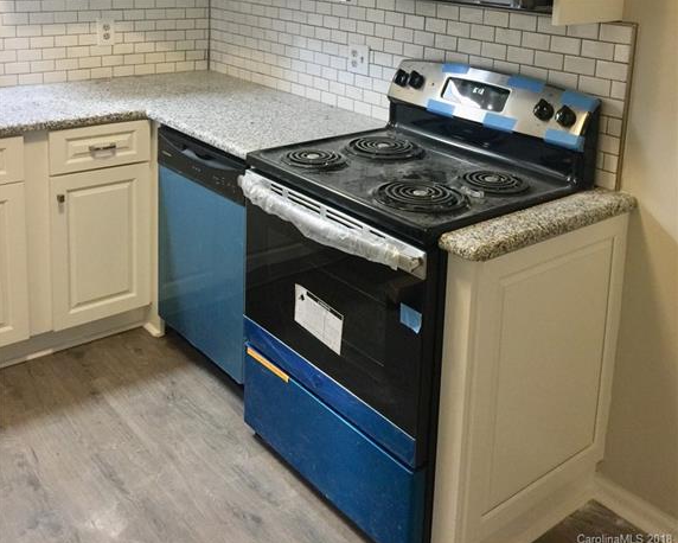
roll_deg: -2.2
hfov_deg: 47.9
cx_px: 338
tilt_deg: -9.4
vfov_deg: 37.5
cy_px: 92
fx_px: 763
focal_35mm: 38
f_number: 2.2
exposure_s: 1/15
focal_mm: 4.15
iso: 50
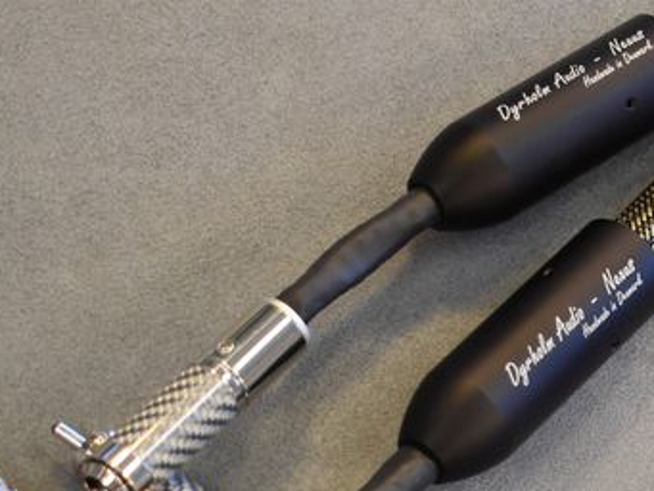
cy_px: 537
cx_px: 892
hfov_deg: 13.3
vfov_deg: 10.3
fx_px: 2684
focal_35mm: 142
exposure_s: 1/125
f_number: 4.2
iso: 800
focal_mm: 28
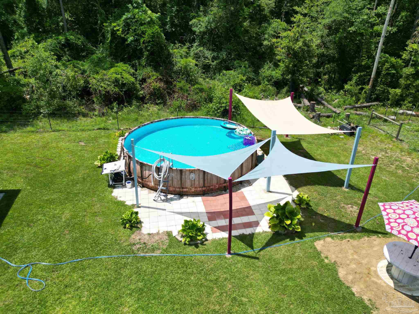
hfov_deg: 71.6
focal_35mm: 24
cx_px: 210
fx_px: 291
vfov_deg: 56.8
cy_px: 157
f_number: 1.7
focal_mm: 6.72
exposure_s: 1/3000
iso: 120
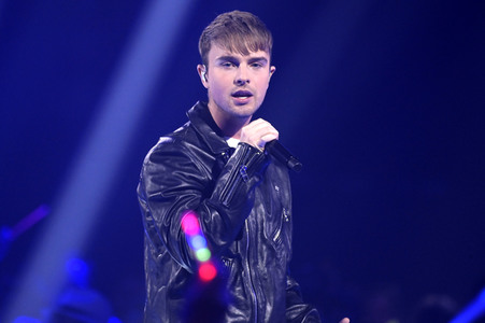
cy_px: 162
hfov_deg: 5.0
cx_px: 242
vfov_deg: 3.3
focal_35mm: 410
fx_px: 5519
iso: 6400
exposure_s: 1/320
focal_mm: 410
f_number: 5.6
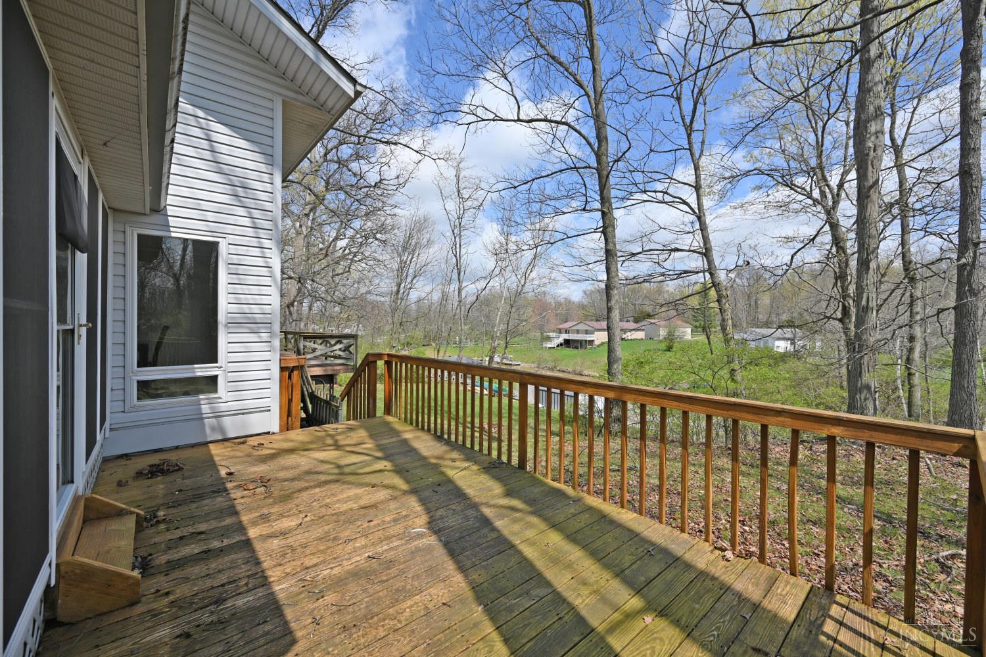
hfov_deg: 104.3
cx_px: 493
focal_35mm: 14
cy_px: 328
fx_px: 383
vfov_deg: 81.2
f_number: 7.1
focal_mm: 14
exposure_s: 1/400
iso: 100
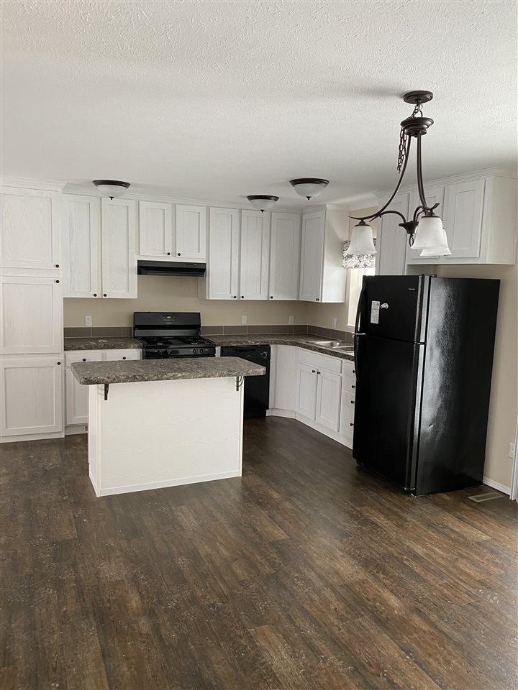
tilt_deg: -5.1
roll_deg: -3.9
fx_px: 519
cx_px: 259
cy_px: 345
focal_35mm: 26
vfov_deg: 67.3
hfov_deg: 53.1
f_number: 1.8
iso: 160
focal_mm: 4.25
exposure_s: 1/60
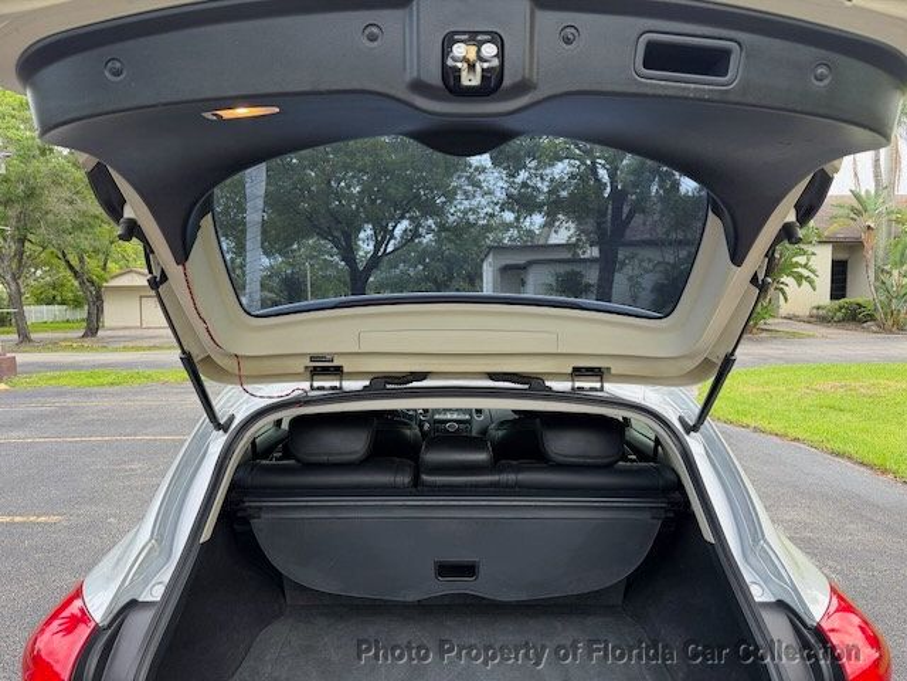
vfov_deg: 56.8
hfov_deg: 71.6
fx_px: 629
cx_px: 454
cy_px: 340
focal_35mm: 24
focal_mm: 6.76
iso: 100
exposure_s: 1/121
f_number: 1.78
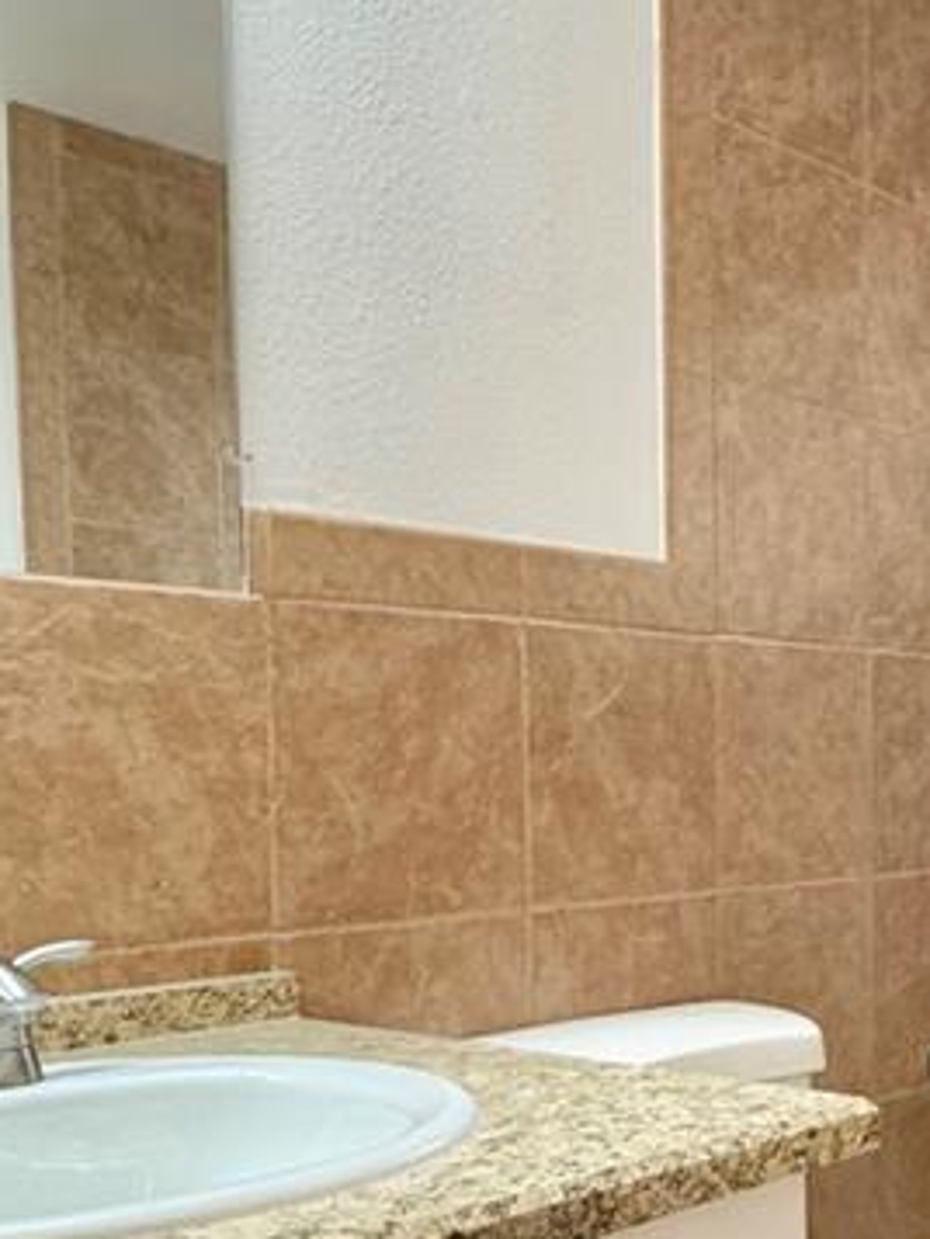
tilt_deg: -2.3
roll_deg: +1.6
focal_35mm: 47
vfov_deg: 39.8
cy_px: 854
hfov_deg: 29.5
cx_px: 857
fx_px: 1683
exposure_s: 1/60
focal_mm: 2.22
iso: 250
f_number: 2.2
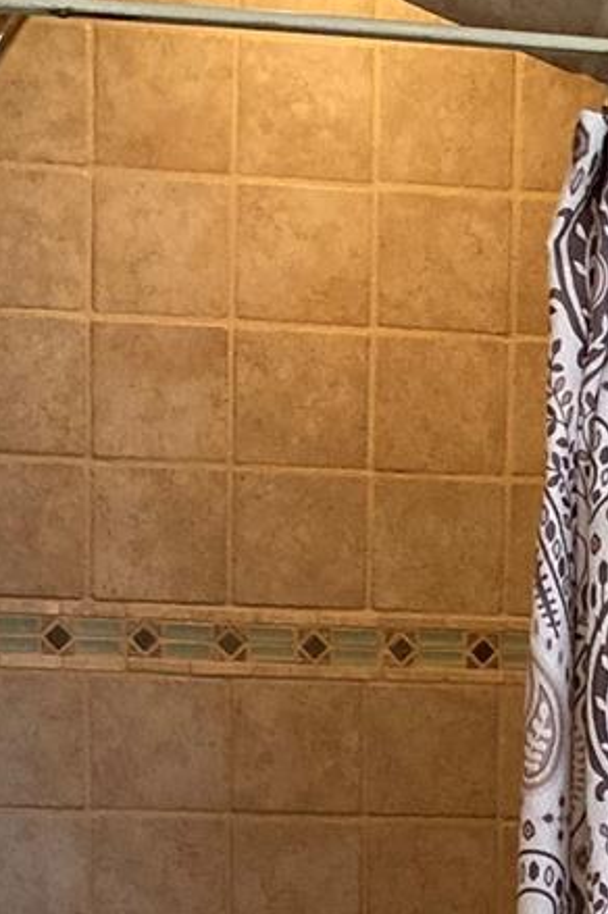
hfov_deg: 13.2
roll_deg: -0.5
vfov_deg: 19.0
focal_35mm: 102
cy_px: 1085
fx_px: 2588
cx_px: 625
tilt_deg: -6.0
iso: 250
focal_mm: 3.99
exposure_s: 1/60
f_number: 1.8
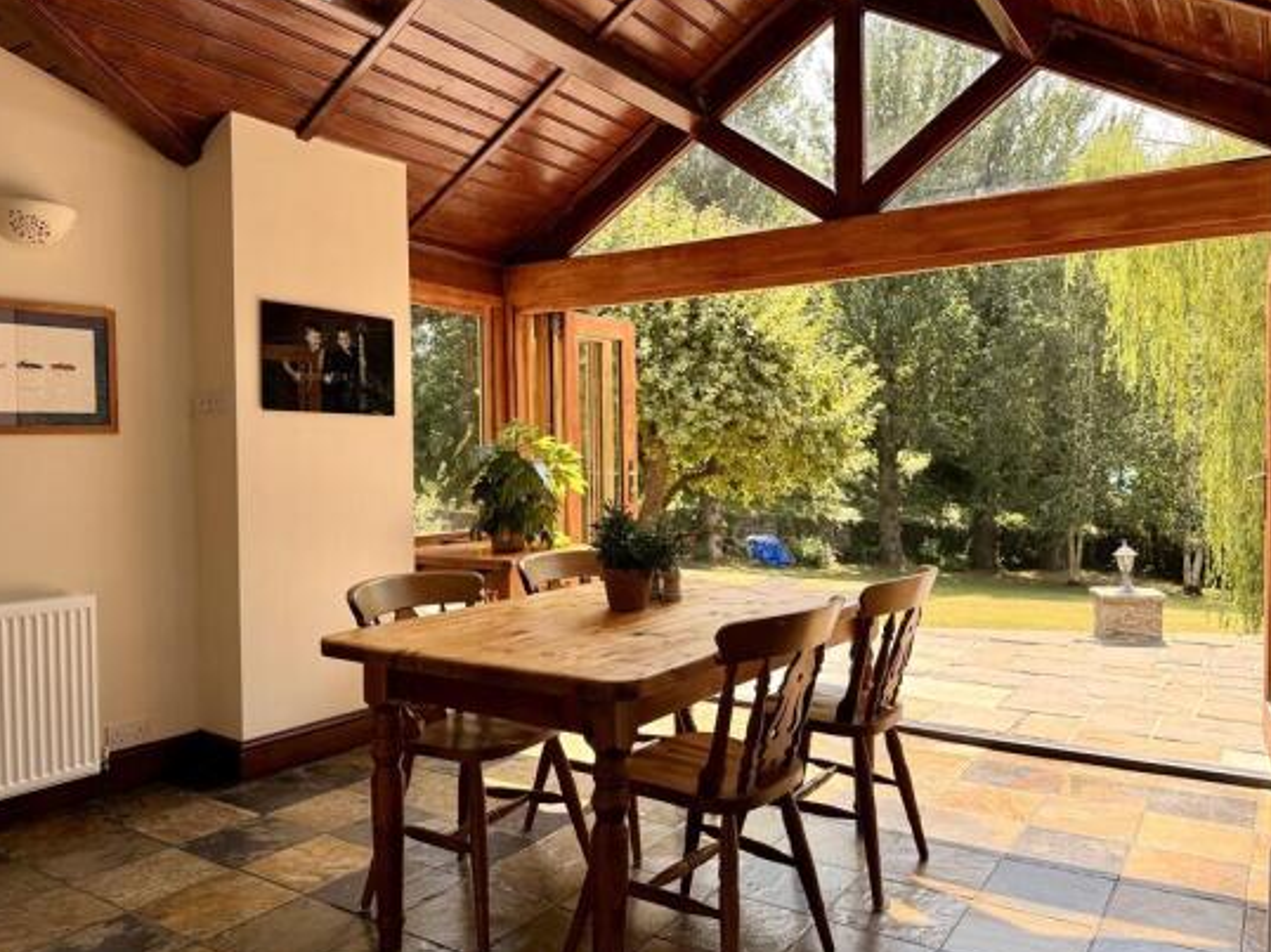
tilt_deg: -2.1
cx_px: 660
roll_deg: +0.5
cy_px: 481
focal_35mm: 26
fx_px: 954
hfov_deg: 67.3
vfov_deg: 53.0
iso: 100
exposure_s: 1/909
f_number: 1.78
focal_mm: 6.76
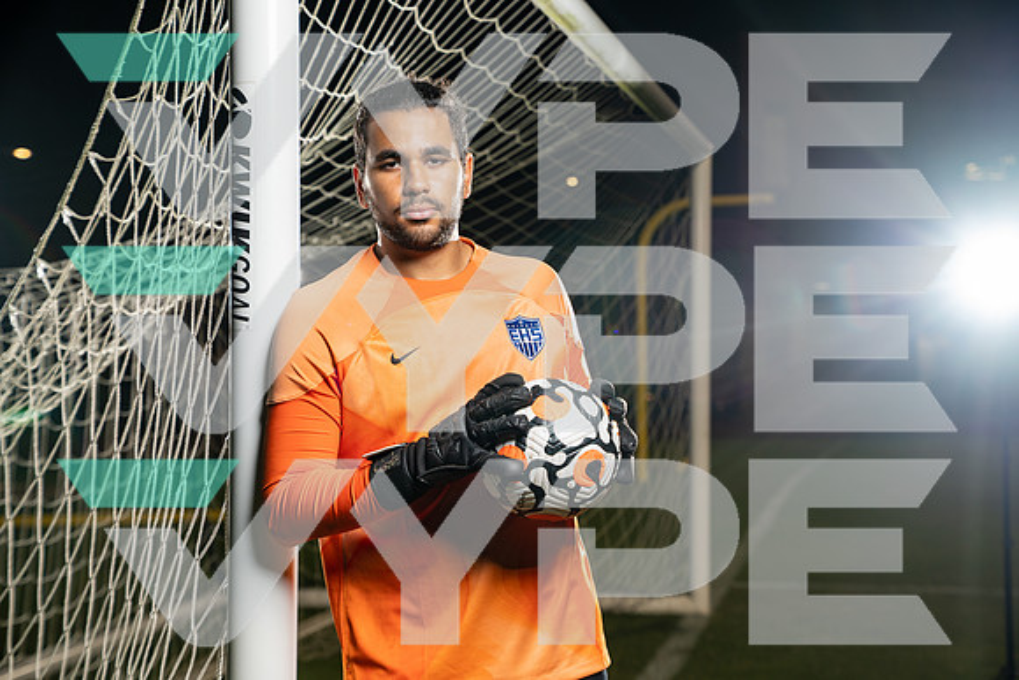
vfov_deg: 19.5
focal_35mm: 70
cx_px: 510
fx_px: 1982
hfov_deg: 28.8
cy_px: 340
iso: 400
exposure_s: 1/125
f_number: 4
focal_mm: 70
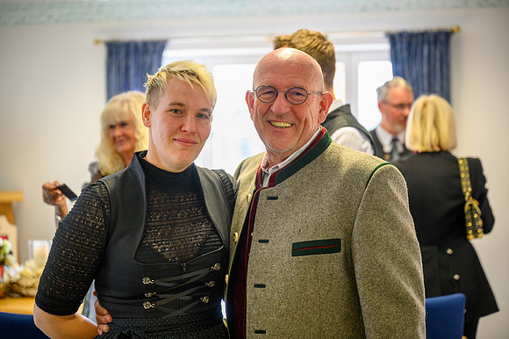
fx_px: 989
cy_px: 170
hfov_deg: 28.9
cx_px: 254
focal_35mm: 70
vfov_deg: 19.4
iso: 500
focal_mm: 70
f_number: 2.8
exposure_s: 1/160
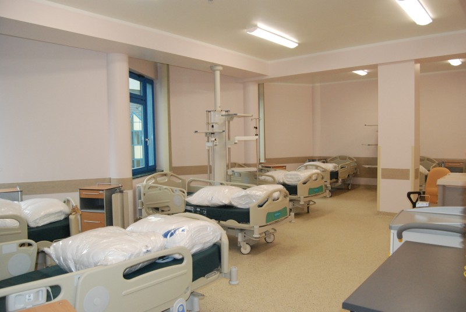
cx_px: 233
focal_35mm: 27
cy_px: 156
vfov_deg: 48.1
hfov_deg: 67.3
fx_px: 350
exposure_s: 1/100
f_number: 5.6
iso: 1250
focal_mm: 18
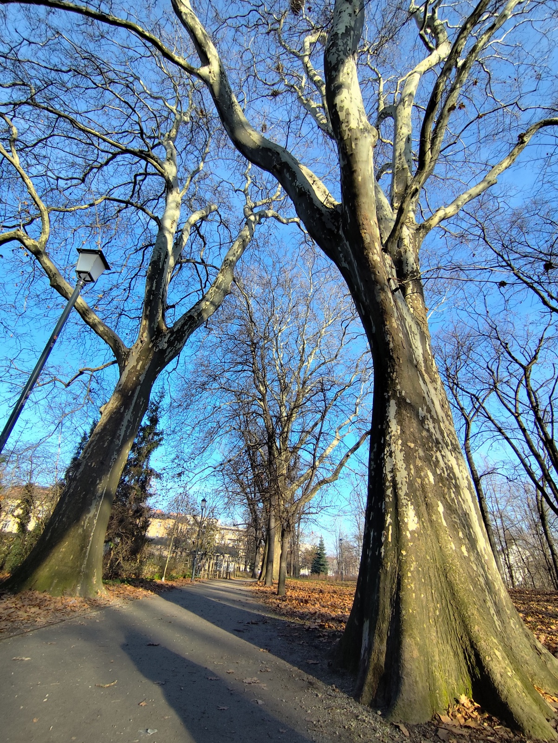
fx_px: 344
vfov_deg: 94.5
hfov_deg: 78.2
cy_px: 372
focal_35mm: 16
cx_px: 279
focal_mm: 1.65
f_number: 2.2
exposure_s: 1/462
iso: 50
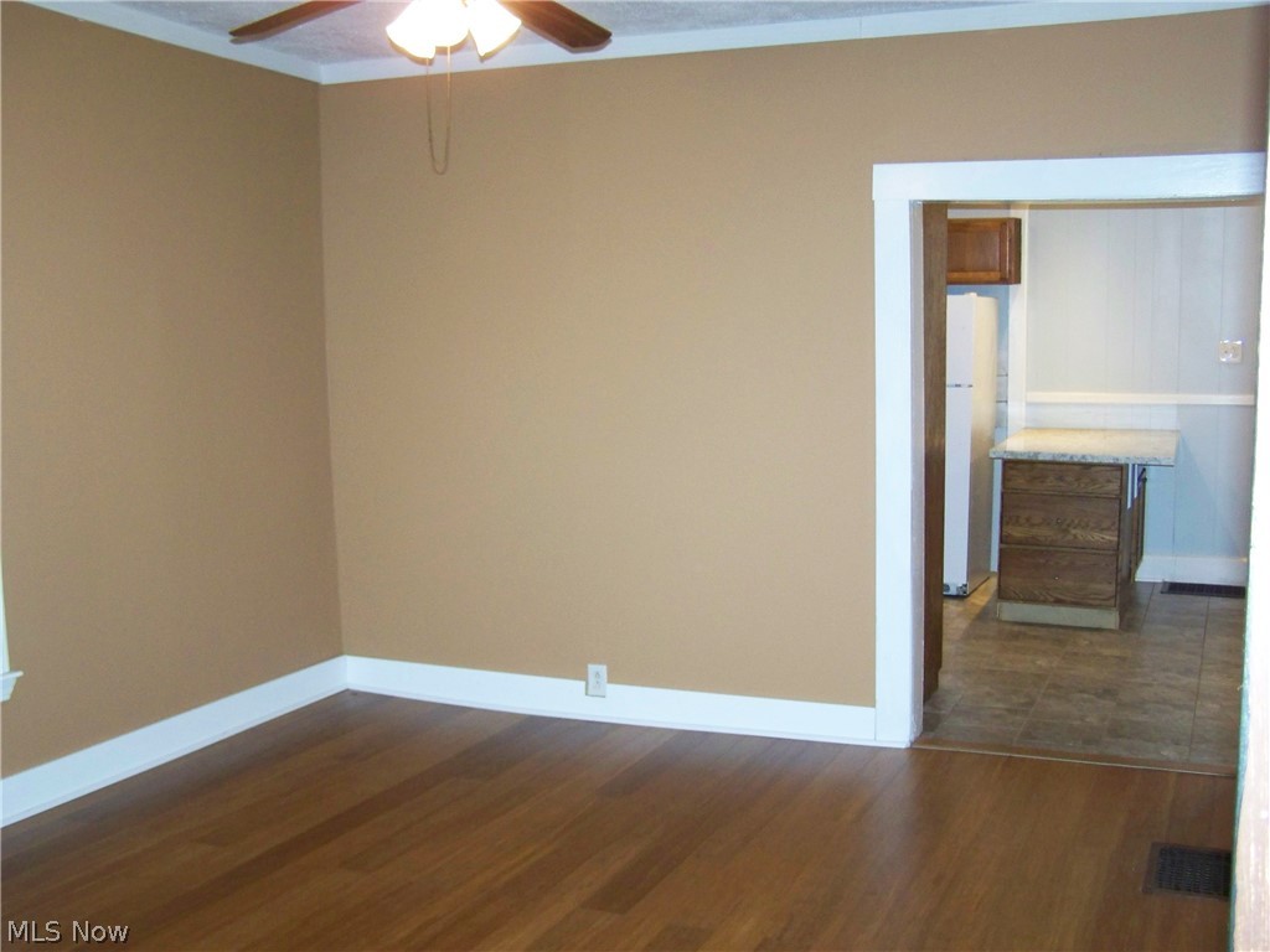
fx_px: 1394
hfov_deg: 49.0
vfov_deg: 37.7
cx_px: 635
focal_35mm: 38
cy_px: 476
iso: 200
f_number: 2.8
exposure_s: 1/30
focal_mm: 6.3
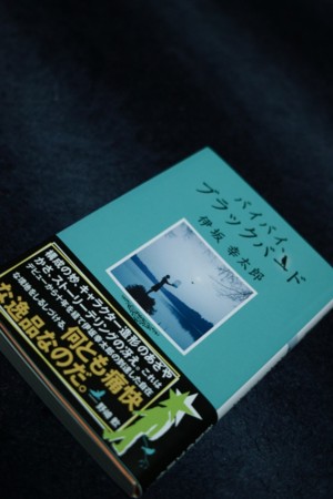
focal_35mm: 41
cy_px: 250
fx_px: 569
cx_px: 166
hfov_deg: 32.6
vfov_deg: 47.4
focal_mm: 24.2
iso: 200
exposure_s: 1/30
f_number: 2.8
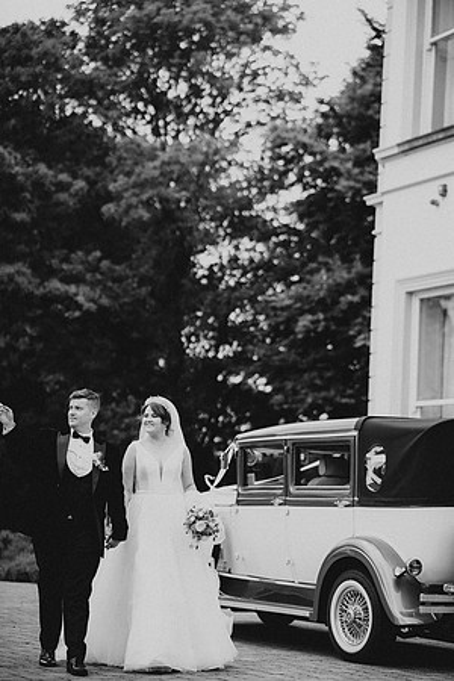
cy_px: 340
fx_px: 1608
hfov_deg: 16.1
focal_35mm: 85
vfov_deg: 23.9
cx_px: 227
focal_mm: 85
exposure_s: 1/2500
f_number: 2
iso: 200
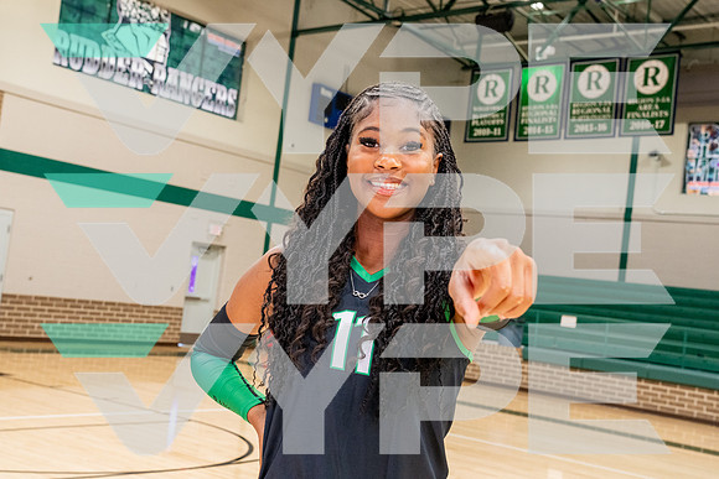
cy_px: 229
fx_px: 971
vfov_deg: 27.8
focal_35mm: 49
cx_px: 354
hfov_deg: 40.6
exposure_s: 1/80
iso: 2500
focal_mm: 44
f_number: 7.1
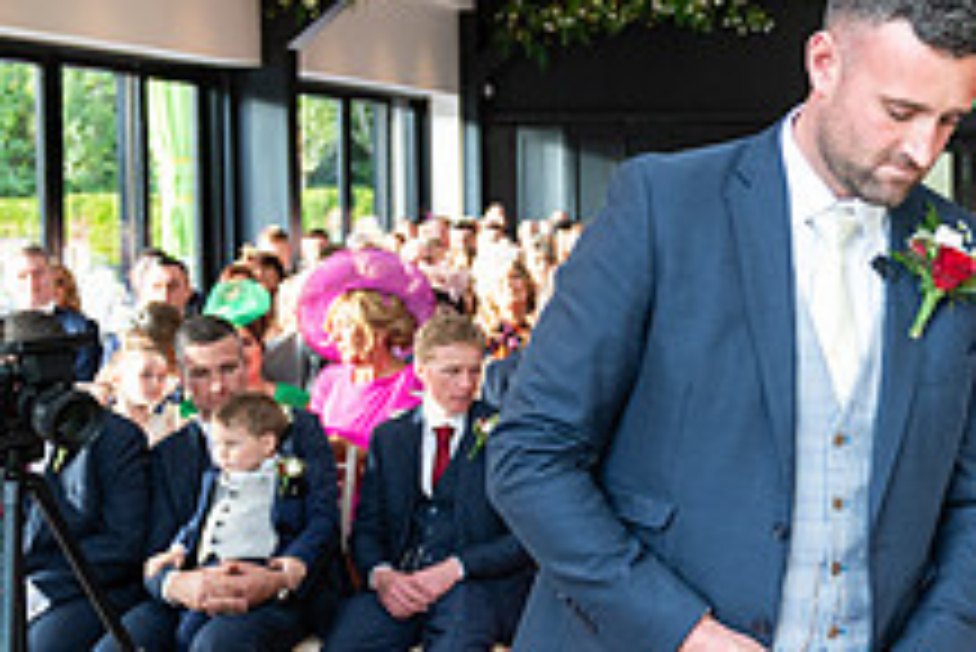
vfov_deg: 21.3
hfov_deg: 29.6
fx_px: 1736
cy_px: 281
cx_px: 945
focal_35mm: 64
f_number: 3.5
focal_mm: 24
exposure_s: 1/160
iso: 640
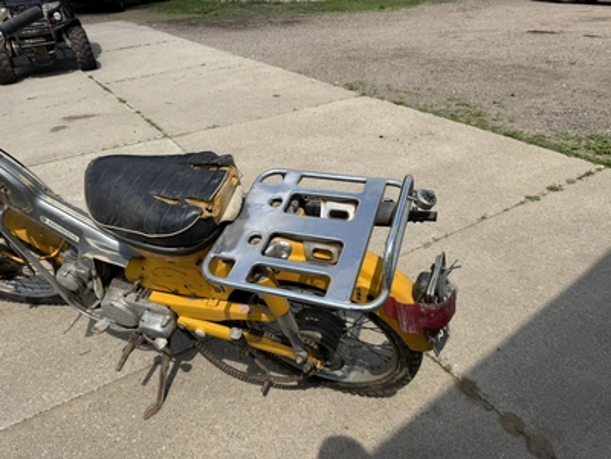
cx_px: 306
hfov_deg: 71.6
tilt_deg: -29.2
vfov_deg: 56.8
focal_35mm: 24
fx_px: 424
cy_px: 230
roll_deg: +2.6
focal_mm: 6.76
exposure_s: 1/4975
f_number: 1.78
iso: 80
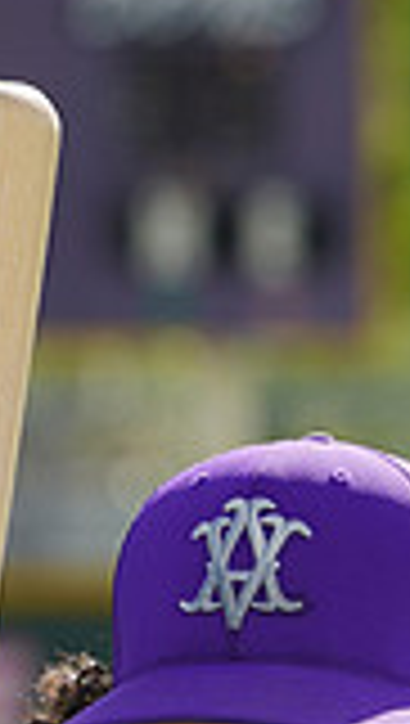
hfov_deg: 1.3
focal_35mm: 931
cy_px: 1129
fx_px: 17928
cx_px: 306
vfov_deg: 2.3
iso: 100
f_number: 8
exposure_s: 1/250
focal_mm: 247
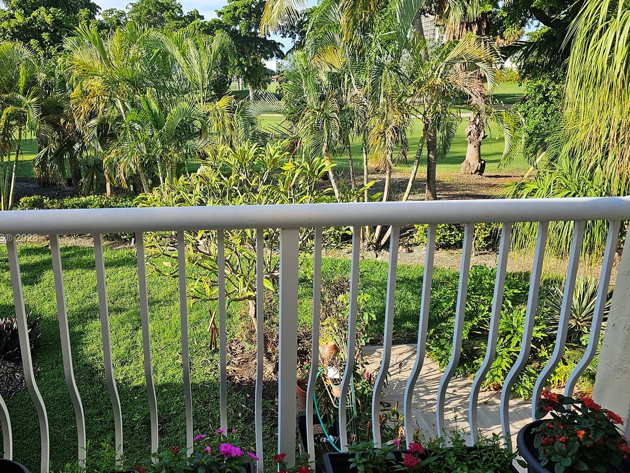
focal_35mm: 28
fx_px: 510
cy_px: 239
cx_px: 268
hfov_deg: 63.1
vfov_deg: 49.8
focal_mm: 6.3
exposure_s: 1/356
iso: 10
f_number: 1.7
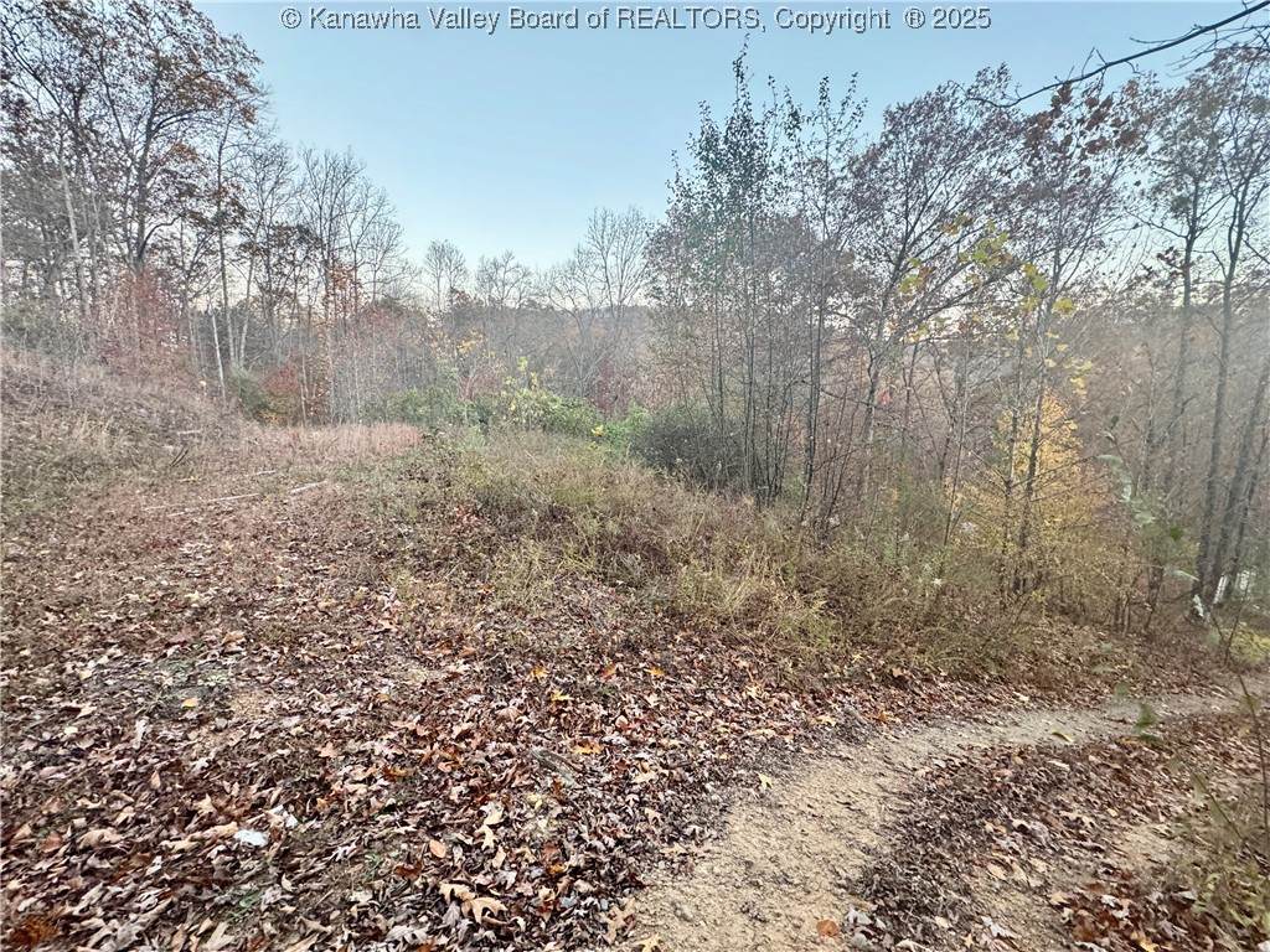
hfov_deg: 102.1
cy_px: 476
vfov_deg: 85.7
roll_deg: +2.7
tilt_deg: -8.2
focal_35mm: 14
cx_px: 635
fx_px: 514
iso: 320
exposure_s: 1/74
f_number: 2.2
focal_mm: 2.22
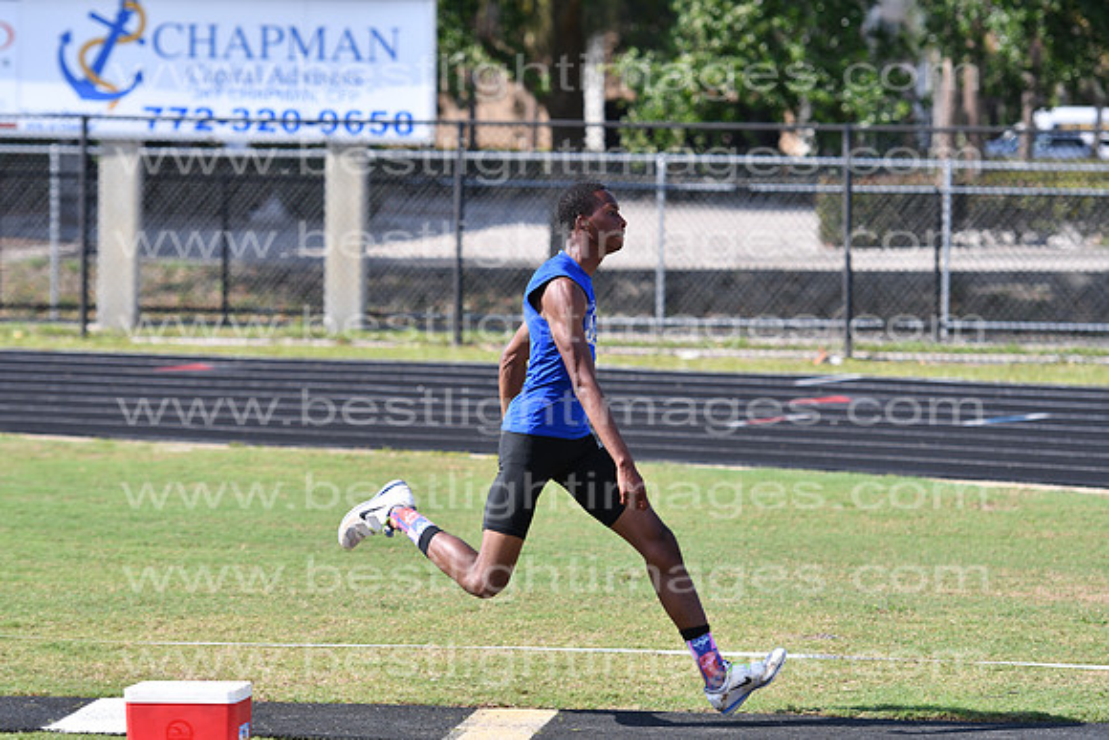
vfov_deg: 7.3
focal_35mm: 188
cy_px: 370
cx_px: 554
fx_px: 5777
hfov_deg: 11.0
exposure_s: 1/2000
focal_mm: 125
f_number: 4
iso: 200
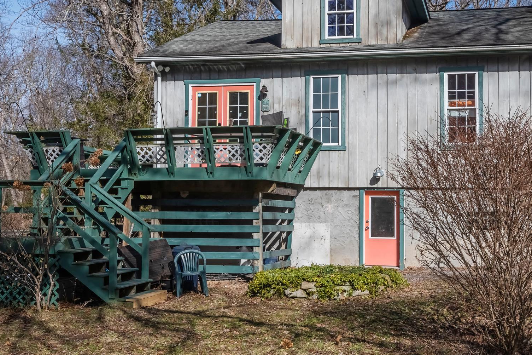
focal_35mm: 49
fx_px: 724
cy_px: 145
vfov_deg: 27.5
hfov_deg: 40.3
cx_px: 291
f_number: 11
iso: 400
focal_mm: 24
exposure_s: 1/500
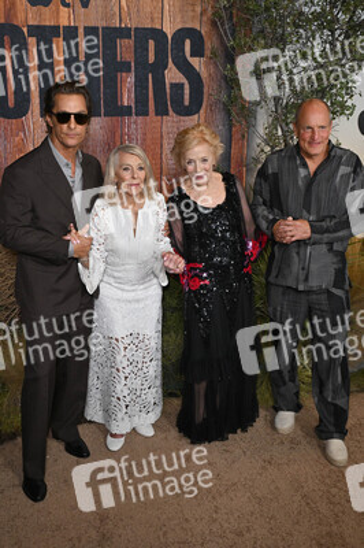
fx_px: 532
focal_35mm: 35
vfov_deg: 54.5
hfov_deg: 37.8
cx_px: 182
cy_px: 274
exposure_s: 1/250
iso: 1000
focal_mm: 35
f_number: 7.1
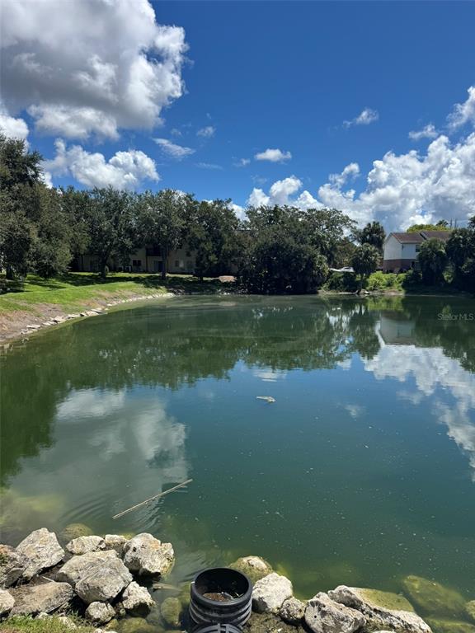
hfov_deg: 56.8
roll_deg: -0.3
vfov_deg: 71.6
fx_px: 439
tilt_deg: -6.8
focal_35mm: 24
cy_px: 316
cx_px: 238
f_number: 1.78
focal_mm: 6.76
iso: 80
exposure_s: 1/5348
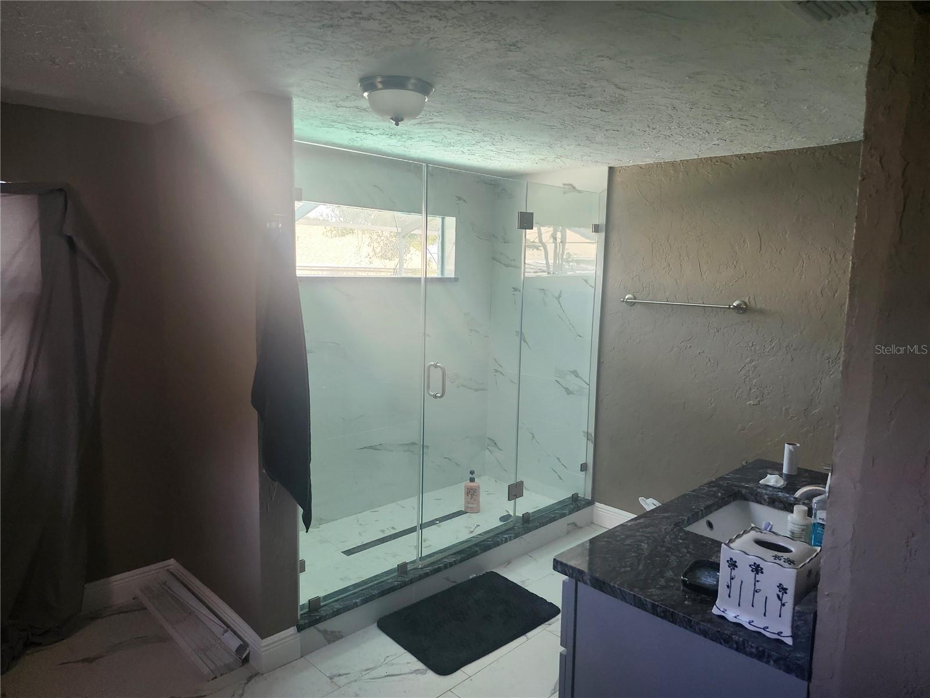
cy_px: 349
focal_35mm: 23
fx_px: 618
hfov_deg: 73.9
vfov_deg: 58.9
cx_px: 465
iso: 320
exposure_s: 1/120
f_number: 1.8
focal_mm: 5.54
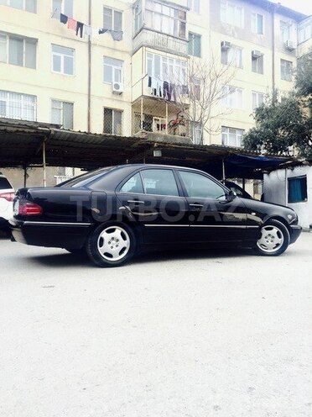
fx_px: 349
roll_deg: +0.1
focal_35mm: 29
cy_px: 208
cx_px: 156
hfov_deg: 48.2
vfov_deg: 61.7
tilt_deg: +2.2
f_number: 2.2
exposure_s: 1/353
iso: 32
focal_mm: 4.15
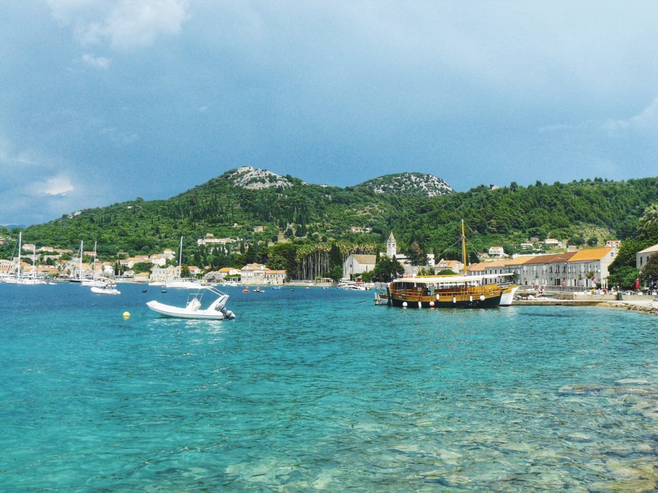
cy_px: 246
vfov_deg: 39.7
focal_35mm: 36
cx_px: 329
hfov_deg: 51.4
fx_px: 684
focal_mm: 6
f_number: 5.6
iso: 100
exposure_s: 1/200
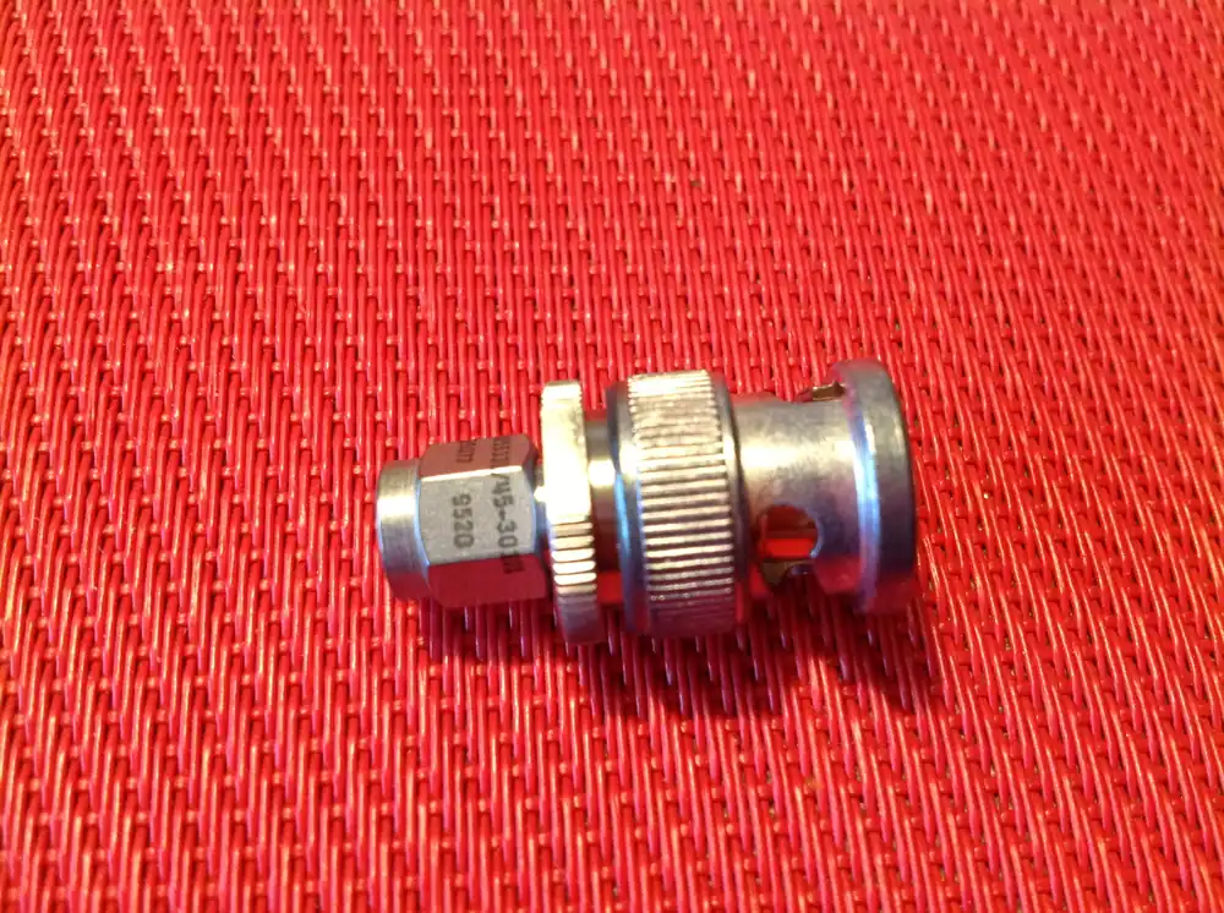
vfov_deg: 40.6
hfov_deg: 52.7
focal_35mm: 35
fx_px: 1235
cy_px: 456
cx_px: 612
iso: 250
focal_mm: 4.28
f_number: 2.4
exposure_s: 1/17
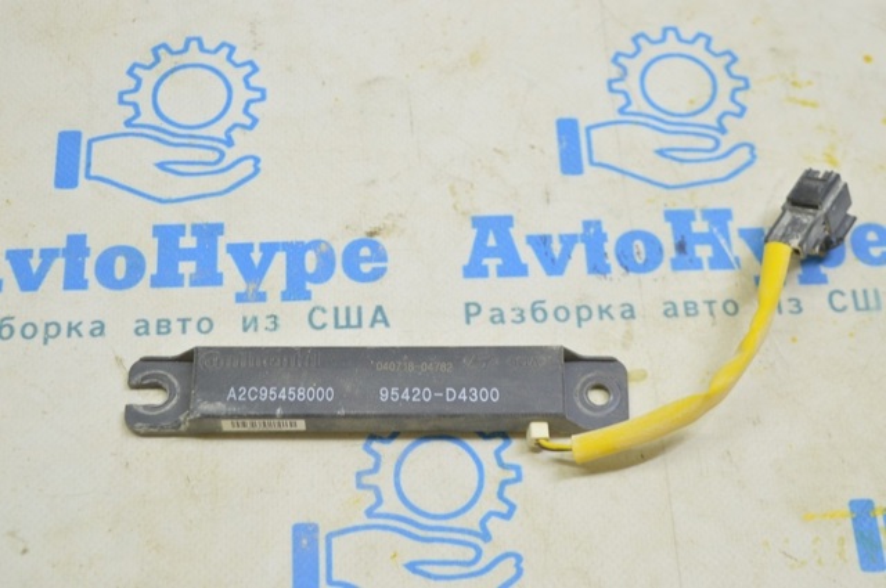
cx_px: 443
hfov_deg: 33.4
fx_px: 1475
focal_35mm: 60
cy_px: 294
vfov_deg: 22.6
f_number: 5.6
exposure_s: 1/20
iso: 400
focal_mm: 40
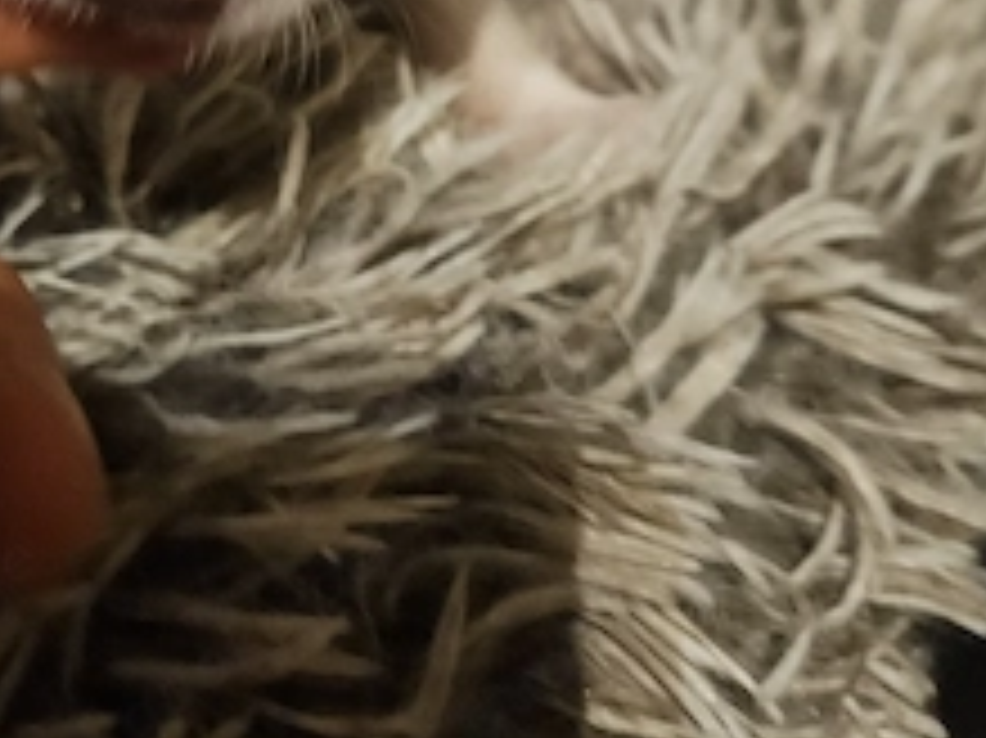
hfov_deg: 44.3
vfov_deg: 31.5
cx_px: 347
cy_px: -14
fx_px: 1196
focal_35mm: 42
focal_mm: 5.4
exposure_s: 1/25.1
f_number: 1.8
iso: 500
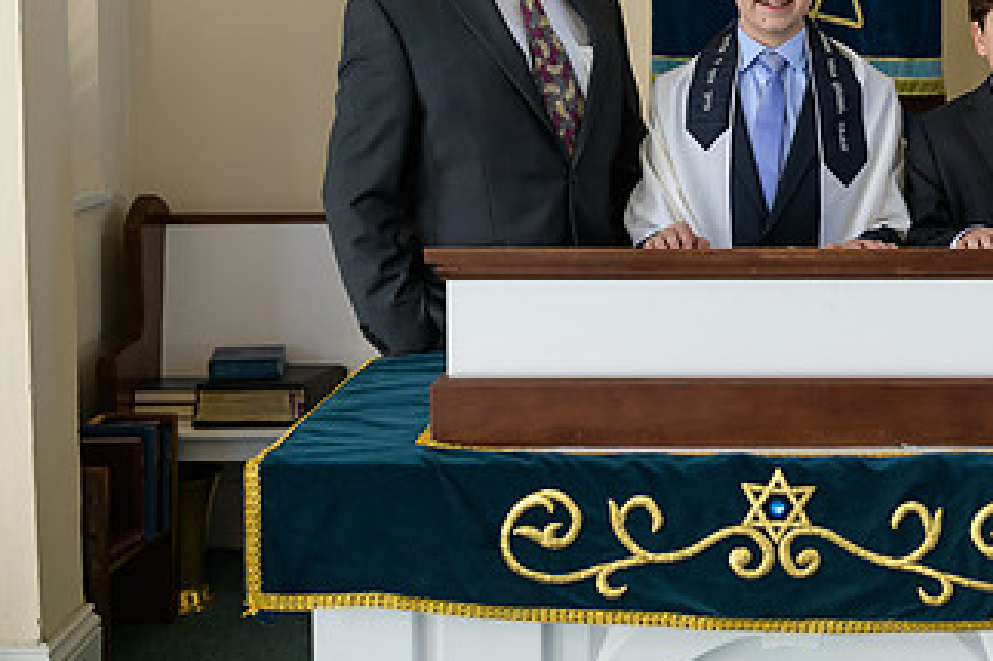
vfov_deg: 17.1
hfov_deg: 25.0
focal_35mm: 79
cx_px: 861
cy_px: 91
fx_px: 2178
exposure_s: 1/125
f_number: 3.2
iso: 400
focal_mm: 44
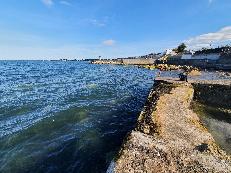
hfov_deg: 106.2
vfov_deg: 89.9
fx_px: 87
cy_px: 86
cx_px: 116
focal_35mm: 13
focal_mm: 1.8
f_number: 2.2
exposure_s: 1/624
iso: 50
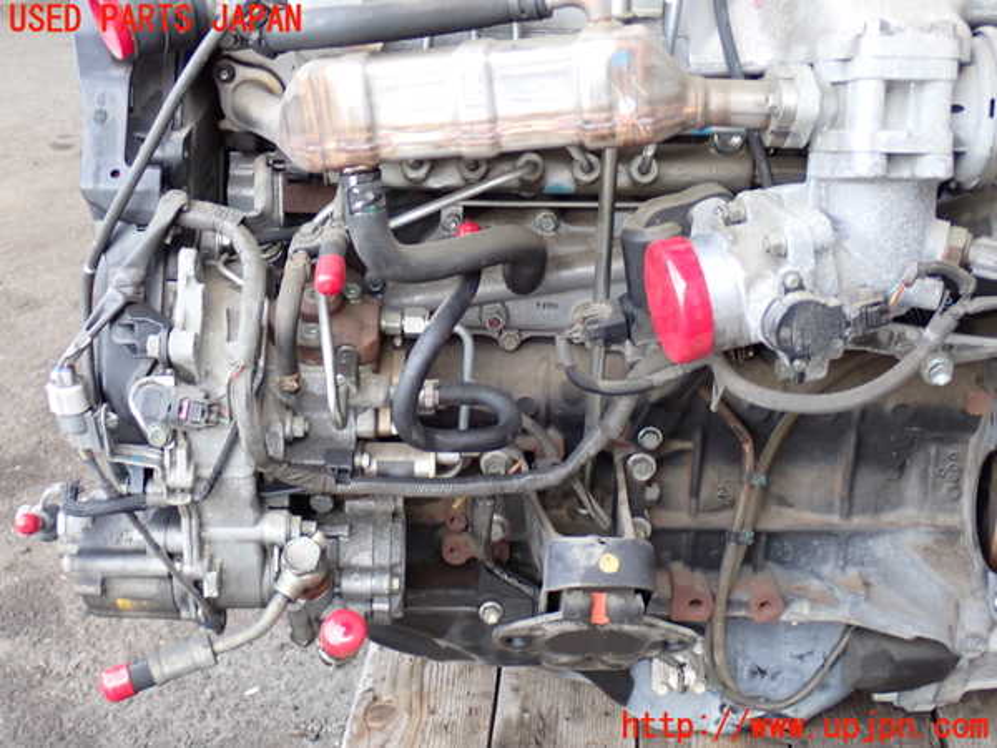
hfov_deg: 38.2
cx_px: 498
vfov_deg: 29.1
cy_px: 374
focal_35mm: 50
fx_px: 1440
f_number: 3.2
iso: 250
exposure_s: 1/50
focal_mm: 9.01
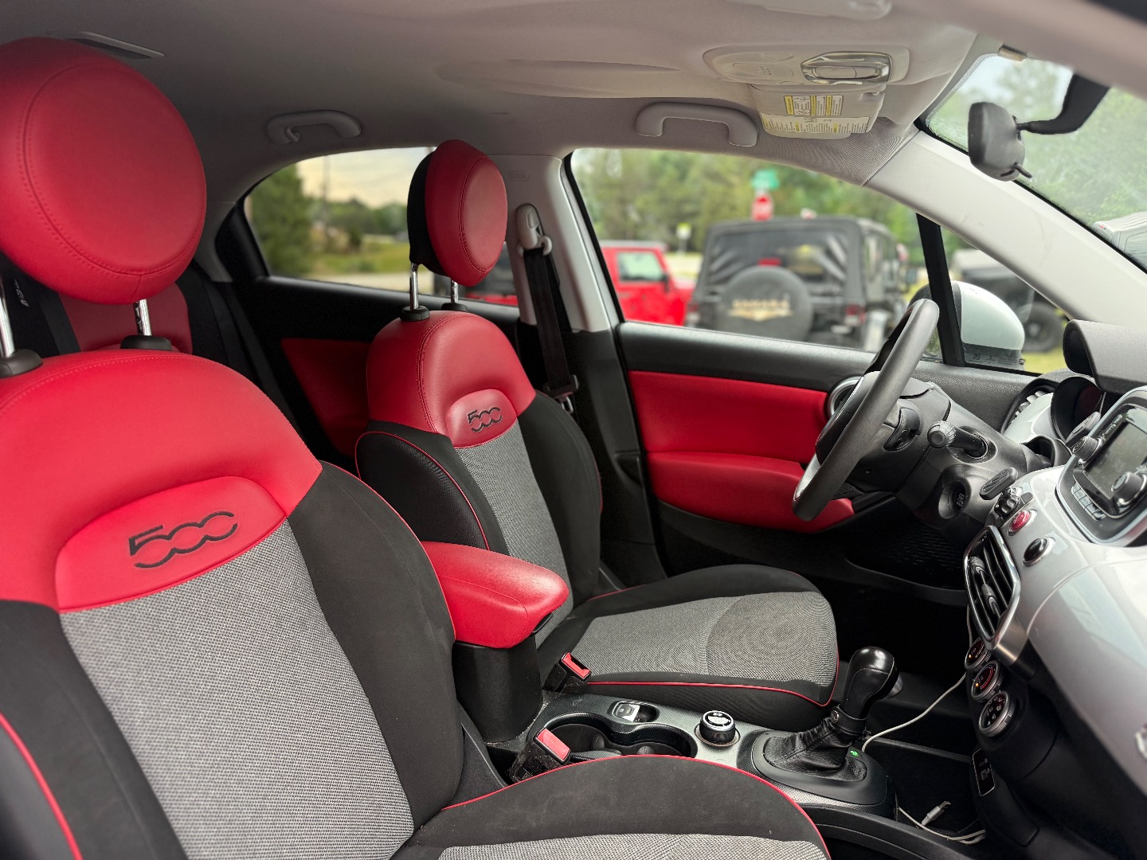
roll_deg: -2.9
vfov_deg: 56.8
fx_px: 795
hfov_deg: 71.6
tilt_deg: -10.9
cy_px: 430
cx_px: 574
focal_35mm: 24
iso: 200
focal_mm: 6.76
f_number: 1.78
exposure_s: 1/80
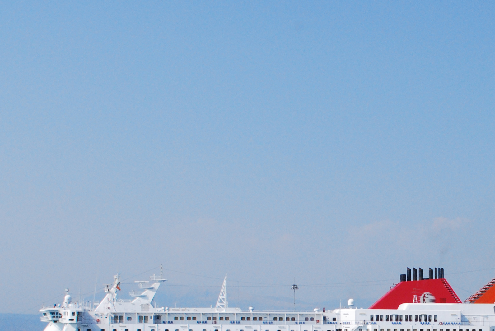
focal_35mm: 73
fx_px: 1005
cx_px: 418
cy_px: 362
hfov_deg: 27.0
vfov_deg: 18.1
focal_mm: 20
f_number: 11
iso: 400
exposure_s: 1/500
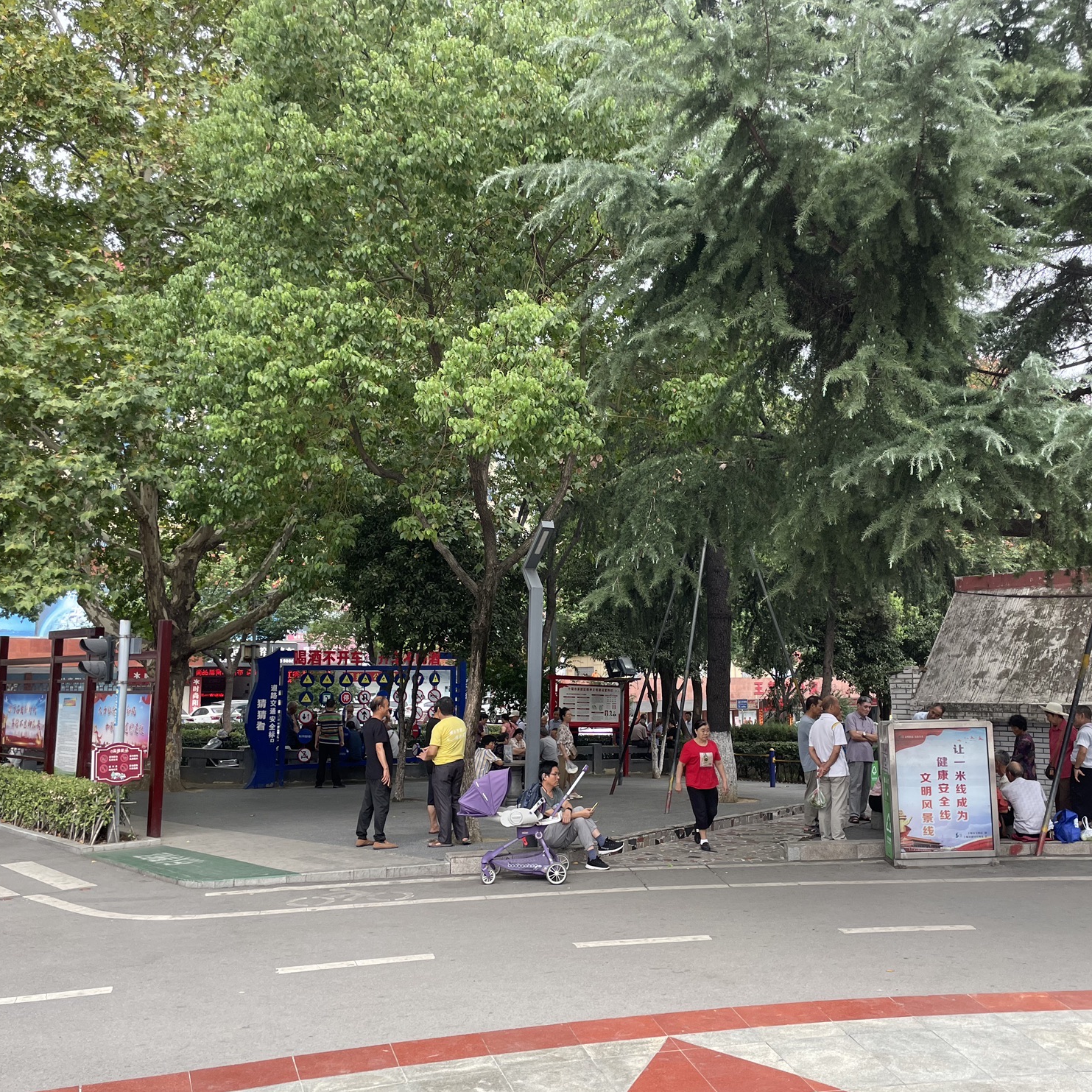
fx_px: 1106
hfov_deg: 52.3
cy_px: 540
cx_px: 631
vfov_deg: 52.5
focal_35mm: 31
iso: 32
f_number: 1.6
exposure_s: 1/477
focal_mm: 4.2
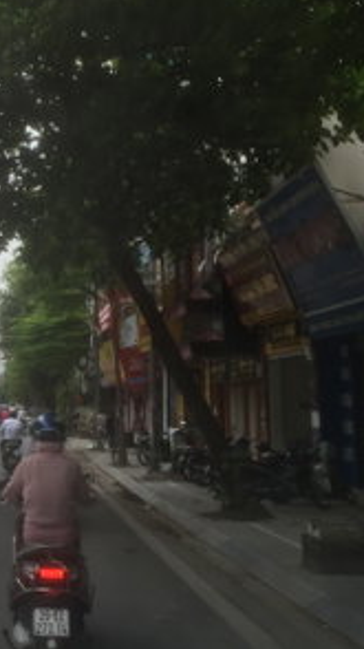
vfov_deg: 47.4
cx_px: -4
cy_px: 320
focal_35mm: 43
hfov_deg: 26.2
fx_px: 739
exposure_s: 1/1276
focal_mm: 4.15
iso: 32
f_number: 2.2
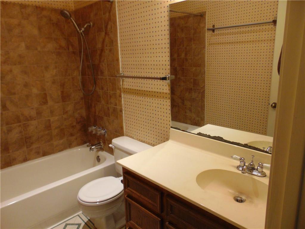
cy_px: 114
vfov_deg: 54.9
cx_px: 152
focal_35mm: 25
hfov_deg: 69.4
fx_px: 220
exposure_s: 1/40
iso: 160
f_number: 3
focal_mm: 4.5
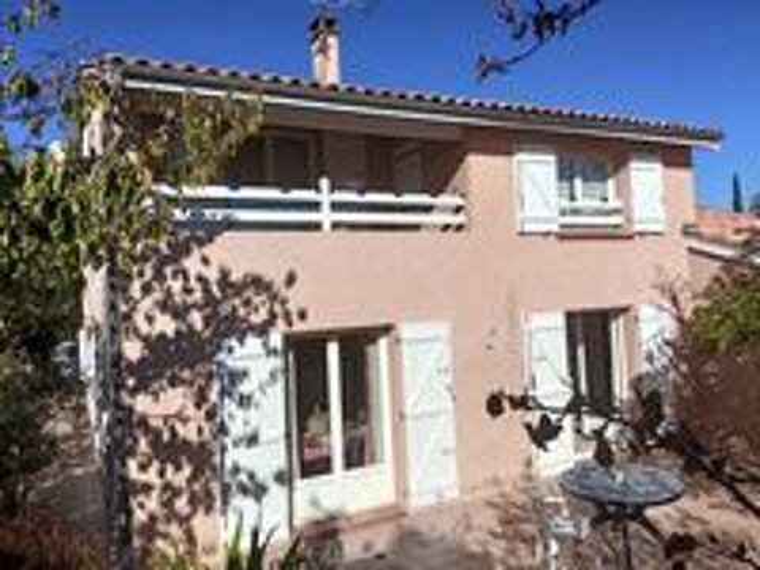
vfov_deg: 51.4
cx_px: 380
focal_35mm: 27
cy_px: 285
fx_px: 593
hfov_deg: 65.3
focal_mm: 3.98
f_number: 1.8
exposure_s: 1/2304
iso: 50
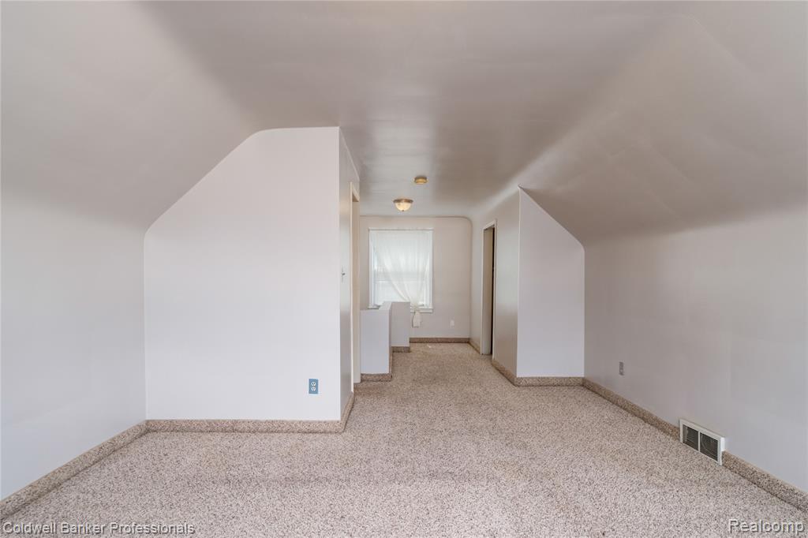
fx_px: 404
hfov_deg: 90.0
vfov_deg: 67.3
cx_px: 404
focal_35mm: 18
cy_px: 269
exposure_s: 1/125
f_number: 5.6
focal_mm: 12
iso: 640
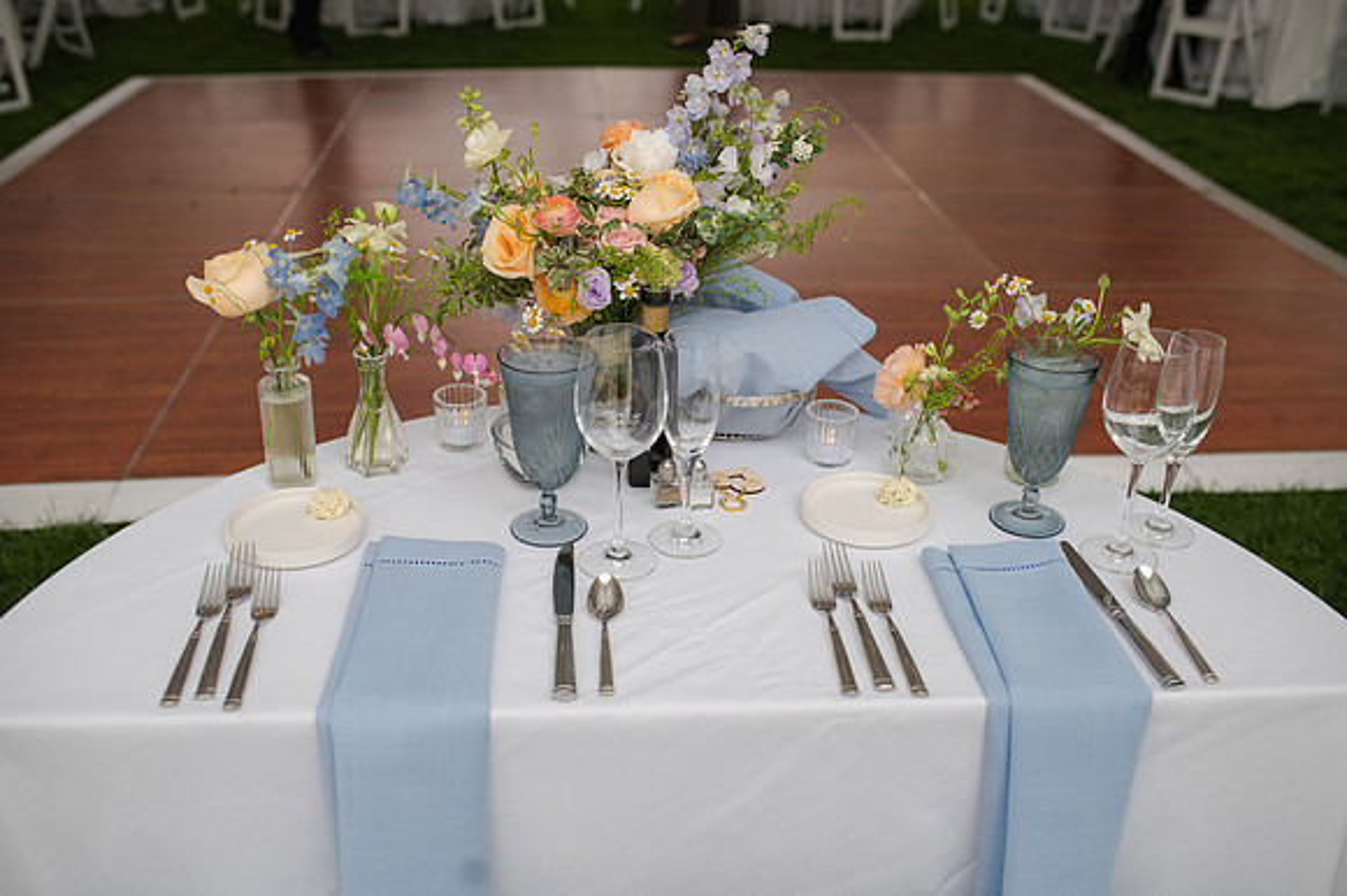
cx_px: 674
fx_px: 1309
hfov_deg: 54.5
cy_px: 448
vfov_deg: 37.8
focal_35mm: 35
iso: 100
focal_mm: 35
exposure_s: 1/200
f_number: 3.2
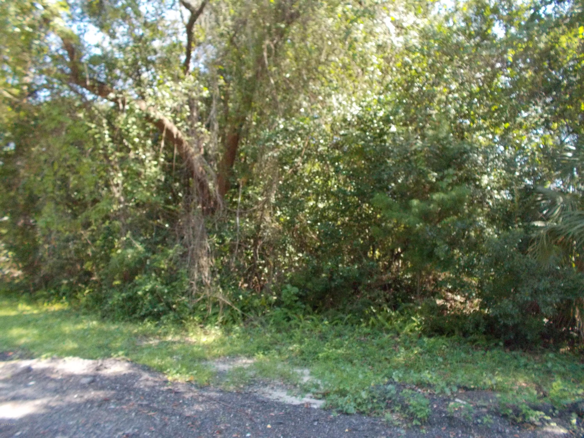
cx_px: 292
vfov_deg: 48.2
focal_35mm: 29
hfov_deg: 61.7
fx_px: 489
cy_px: 219
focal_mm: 4.1
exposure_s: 1/250
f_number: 3.3
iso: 320
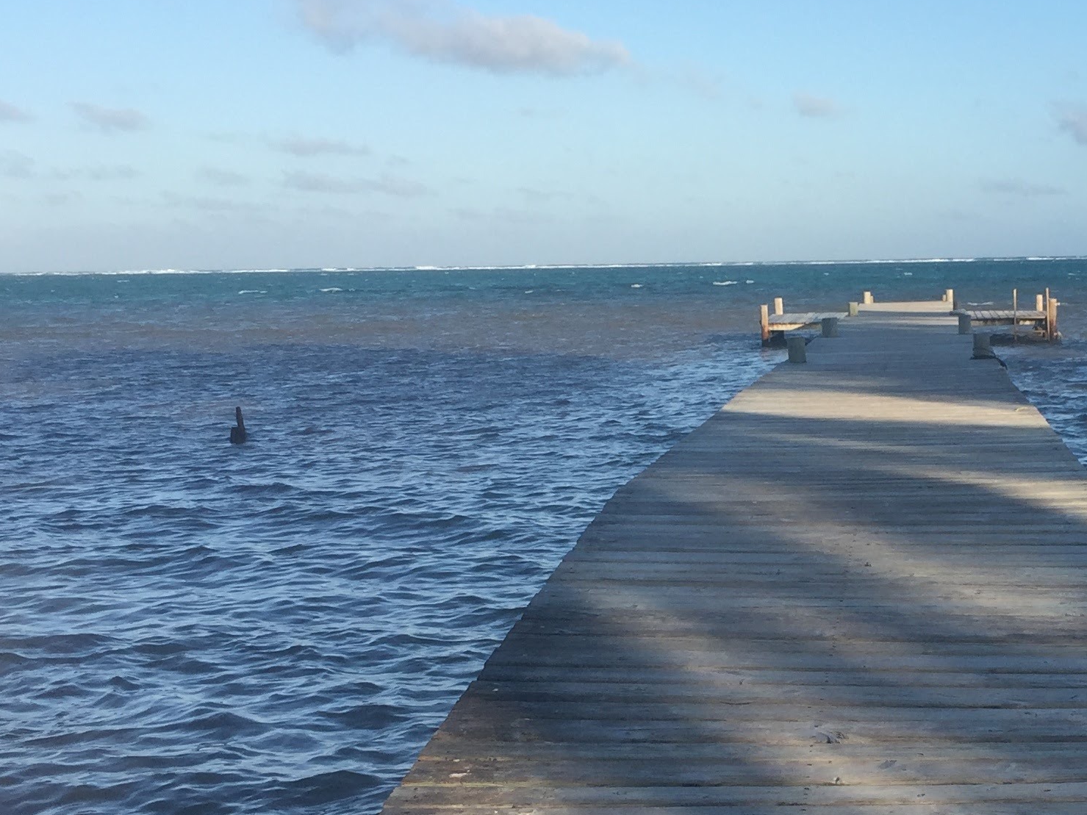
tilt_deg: -4.3
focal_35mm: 64
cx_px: 868
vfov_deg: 22.9
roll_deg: -0.4
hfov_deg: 29.6
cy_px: 500
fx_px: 2010
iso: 32
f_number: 2.2
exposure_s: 1/1163
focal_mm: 4.15
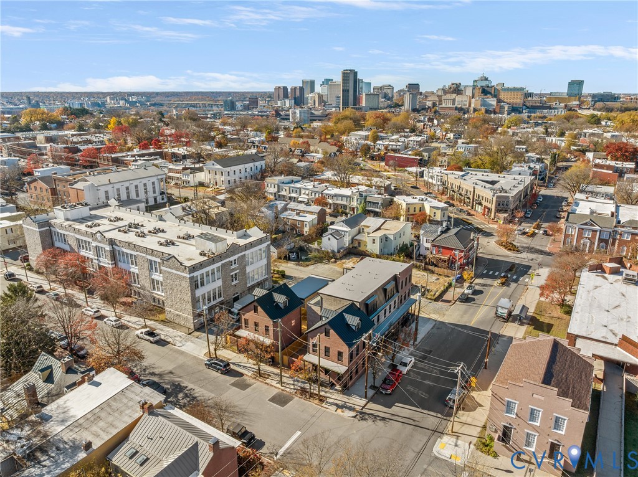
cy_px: 238
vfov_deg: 56.7
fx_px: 442
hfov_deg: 71.6
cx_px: 319
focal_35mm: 24
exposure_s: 1/160
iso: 100
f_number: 8
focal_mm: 12.29
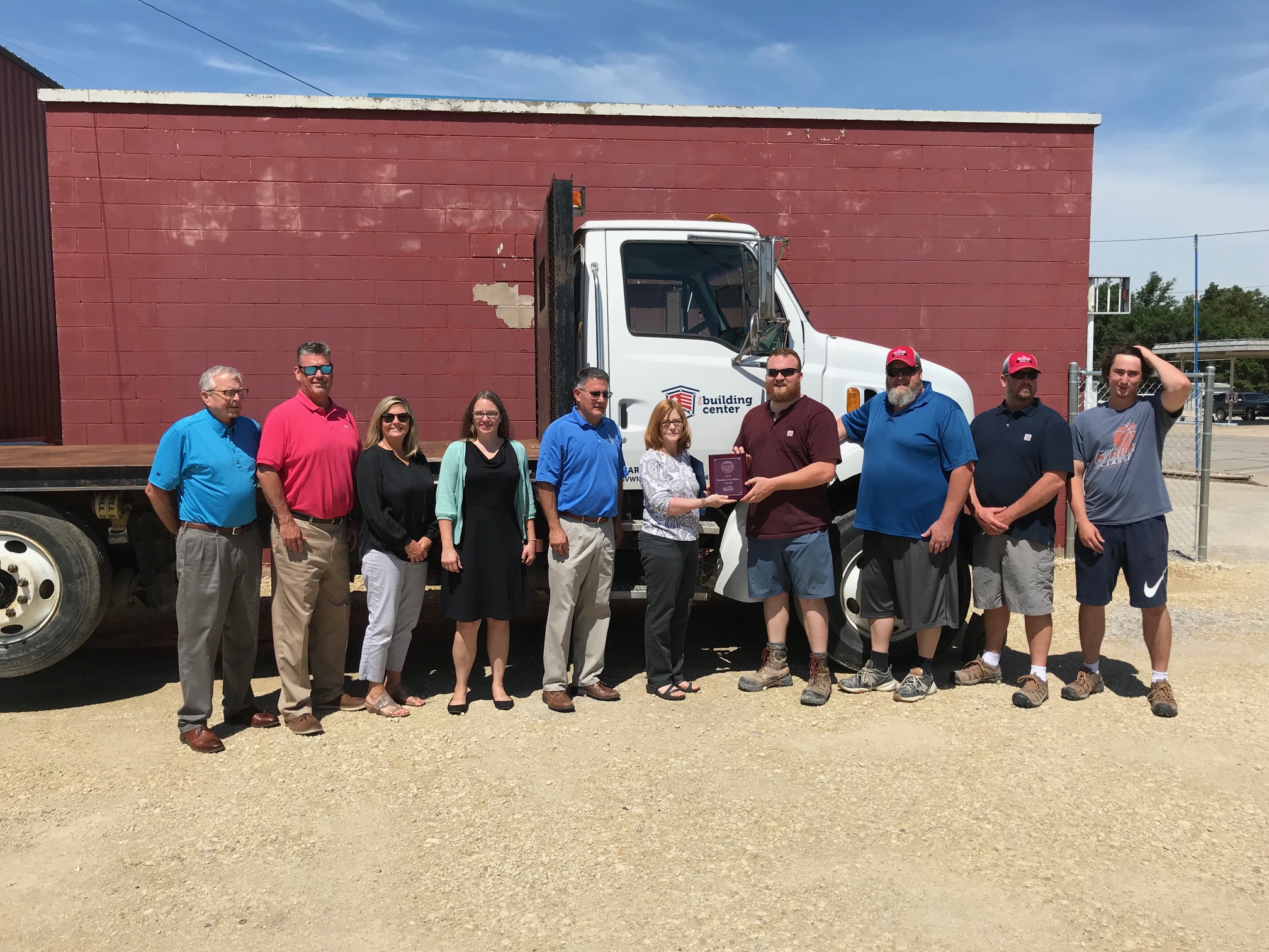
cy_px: 476
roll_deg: -0.1
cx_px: 634
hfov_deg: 63.4
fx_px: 1026
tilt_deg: -3.0
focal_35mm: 28
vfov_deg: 49.7
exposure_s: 1/3425
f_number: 1.8
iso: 20
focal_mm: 3.99
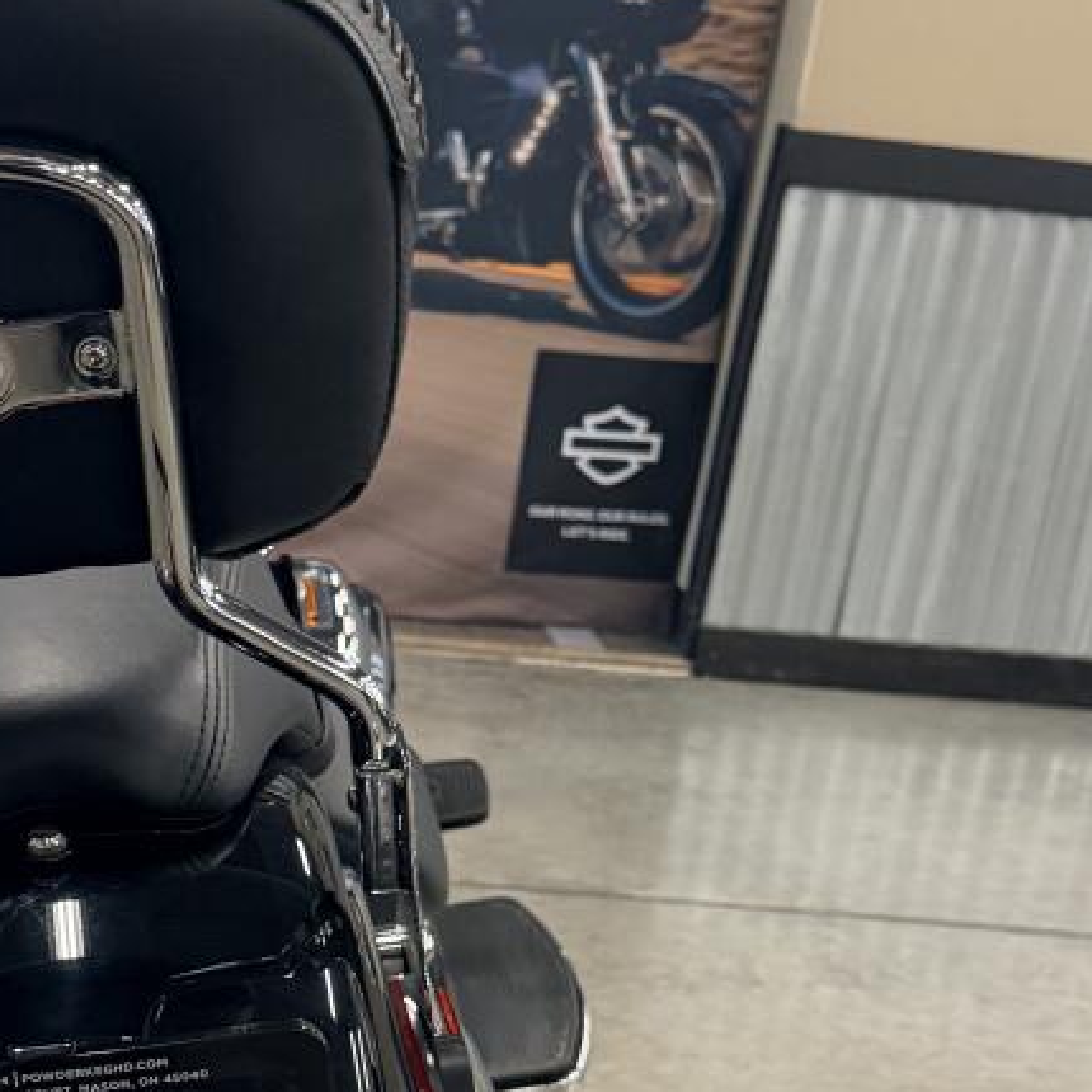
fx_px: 2641
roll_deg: -6.7
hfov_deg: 23.0
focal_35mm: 74
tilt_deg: -20.0
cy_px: 988
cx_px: 187
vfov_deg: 22.8
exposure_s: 1/120
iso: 320
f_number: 1.78
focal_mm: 6.76
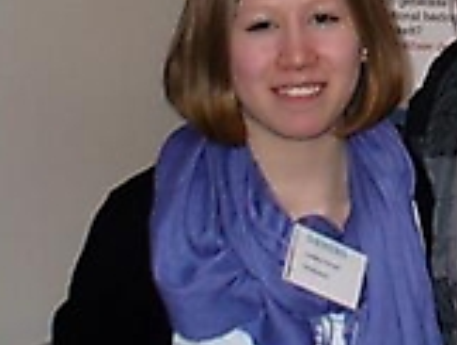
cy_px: -116
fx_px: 1811
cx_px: 590
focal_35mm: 137
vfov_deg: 10.6
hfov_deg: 13.8
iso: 100
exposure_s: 1/60
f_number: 2.8
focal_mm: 6.1
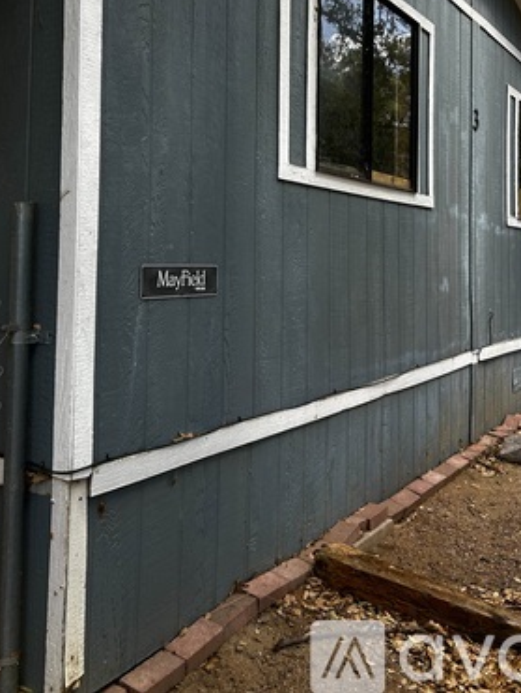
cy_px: 228
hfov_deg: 40.8
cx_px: 262
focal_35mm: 35
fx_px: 701
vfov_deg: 51.6
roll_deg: -1.1
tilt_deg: +3.0
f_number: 1.5
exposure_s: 1/511
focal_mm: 5.7
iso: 50
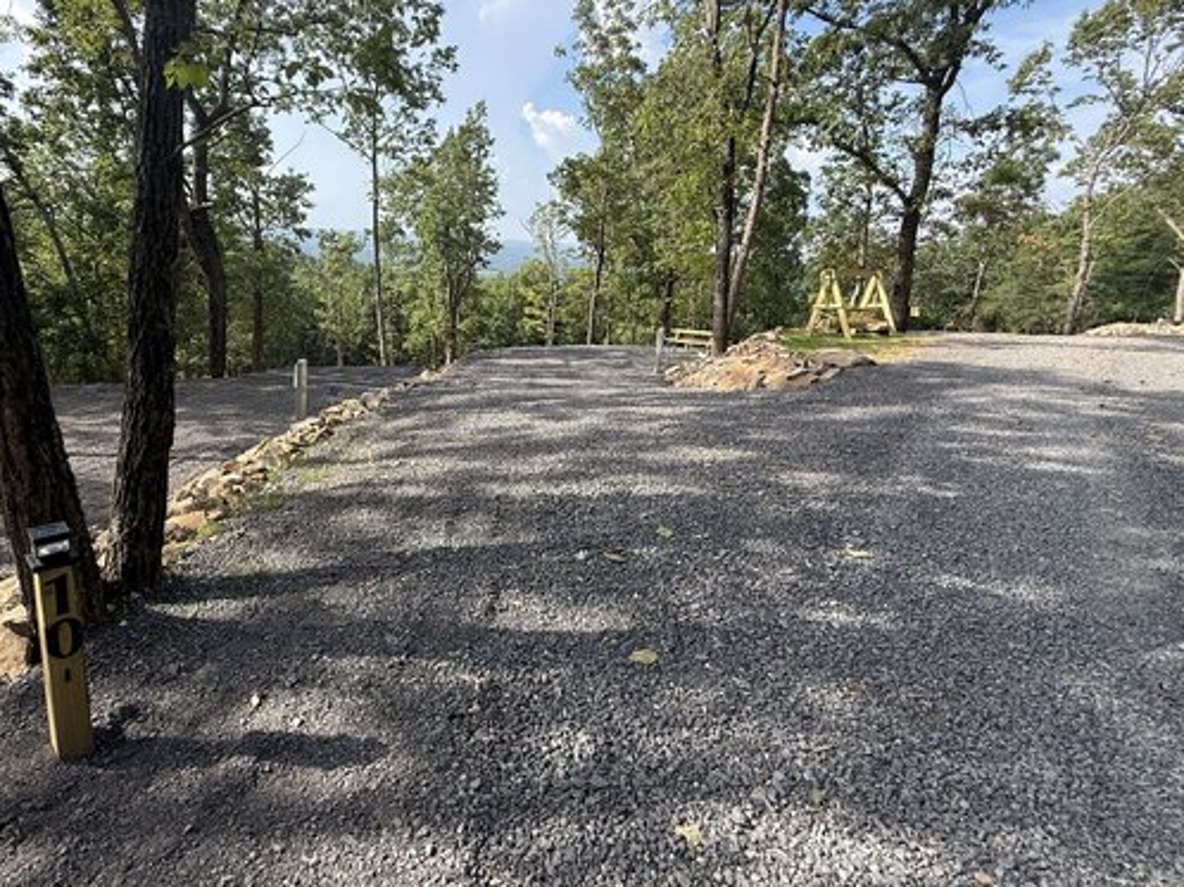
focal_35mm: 18
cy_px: 404
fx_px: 615
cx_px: 490
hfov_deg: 87.0
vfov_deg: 71.4
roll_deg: -3.8
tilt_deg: -13.3
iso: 64
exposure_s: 1/579
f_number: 2.2
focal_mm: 2.22
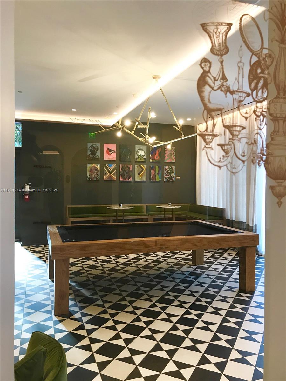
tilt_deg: -1.2
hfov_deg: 49.7
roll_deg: -0.4
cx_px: 143
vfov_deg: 63.4
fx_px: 308
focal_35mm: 28
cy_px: 190
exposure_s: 1/17
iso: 40
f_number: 1.8
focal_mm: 3.99
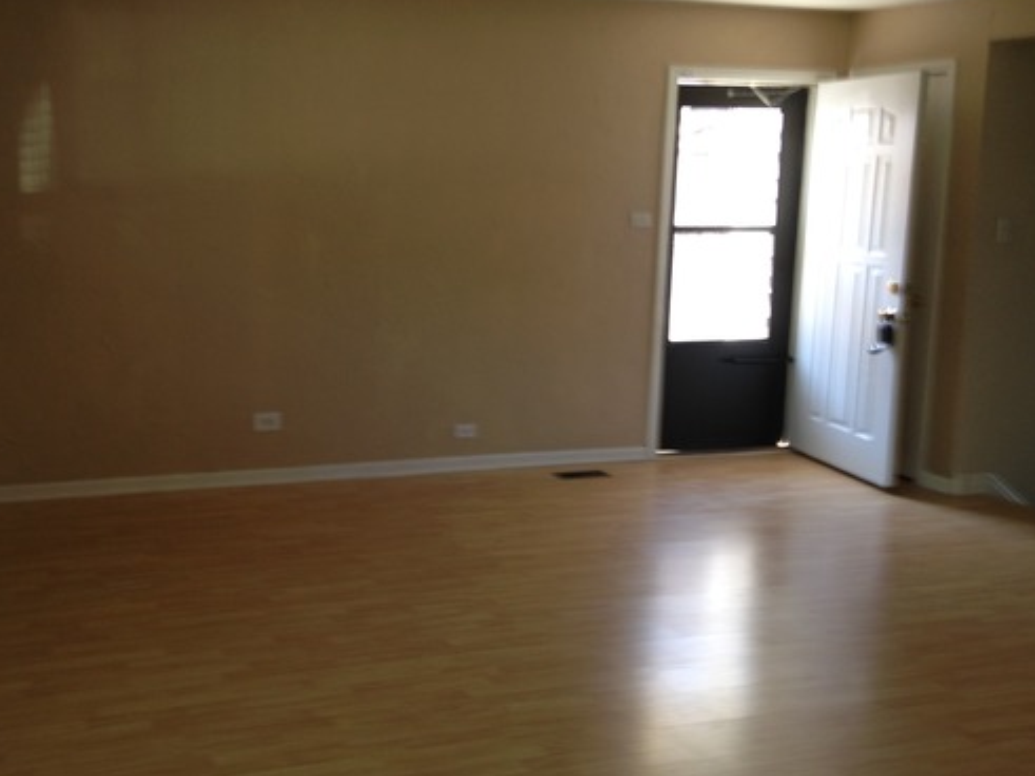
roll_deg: -0.7
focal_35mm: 43
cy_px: 352
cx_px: 371
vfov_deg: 33.6
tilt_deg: -10.3
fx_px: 1285
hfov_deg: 43.4
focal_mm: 4.12
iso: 50
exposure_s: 1/20
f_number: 2.4
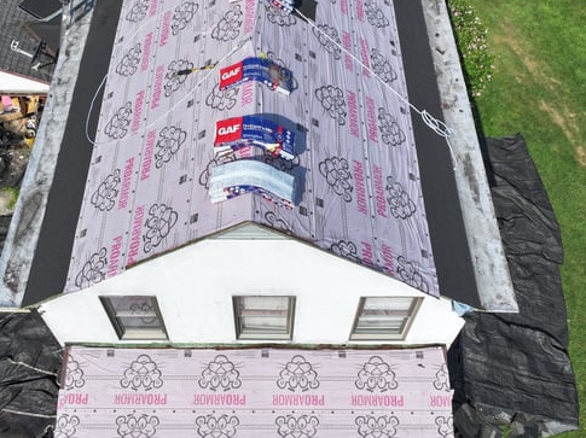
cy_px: 179
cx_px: 262
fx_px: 643
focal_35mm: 38
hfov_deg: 48.9
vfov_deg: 37.6
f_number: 2.8
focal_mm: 12.29
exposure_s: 1/2500
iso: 150
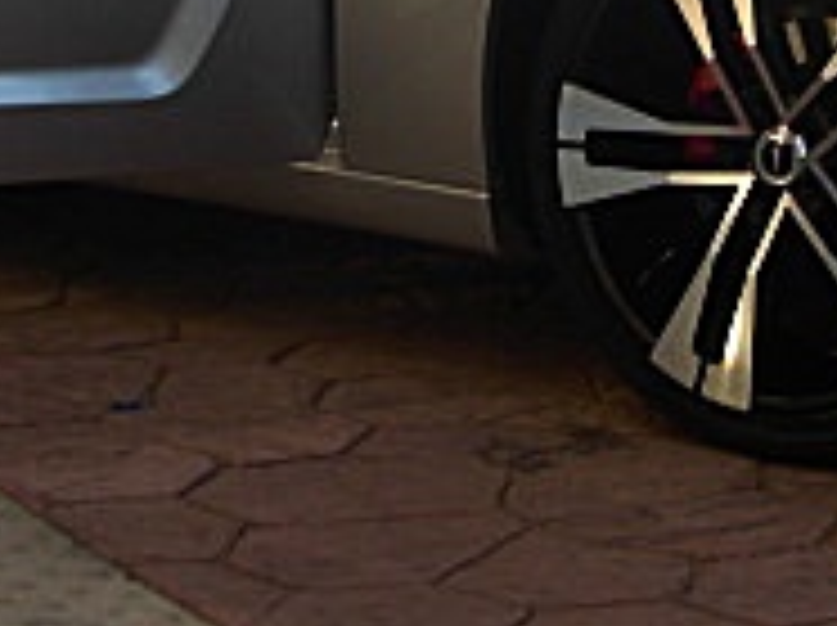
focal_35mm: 124
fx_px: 2994
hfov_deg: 15.9
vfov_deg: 11.8
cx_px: 468
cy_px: -18
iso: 50
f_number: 2.8
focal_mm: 6.3
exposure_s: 1/200
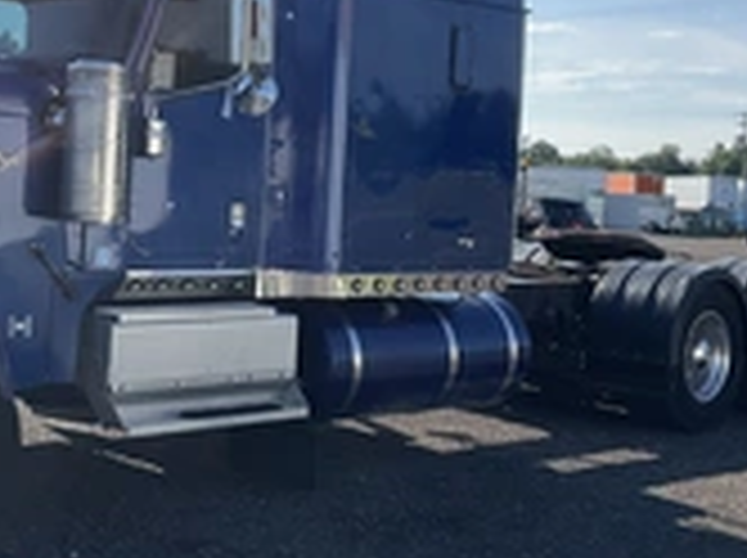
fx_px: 1508
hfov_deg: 27.3
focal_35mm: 70
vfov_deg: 20.9
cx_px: 162
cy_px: 176
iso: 25
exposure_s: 1/3125
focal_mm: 3
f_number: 1.8
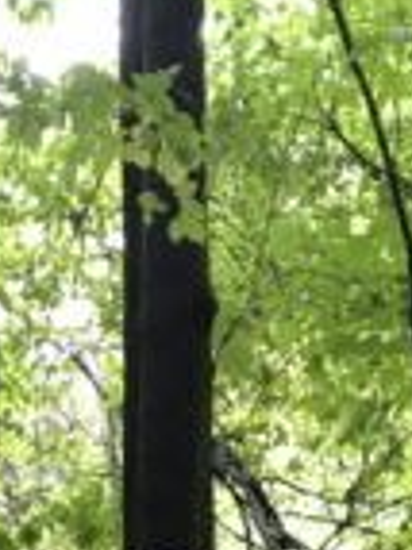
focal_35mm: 98
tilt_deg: -0.1
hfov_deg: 15.0
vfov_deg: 18.6
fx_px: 1558
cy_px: 727
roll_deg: +3.7
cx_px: 110
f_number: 1.8
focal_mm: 3.99
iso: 64
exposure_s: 1/15
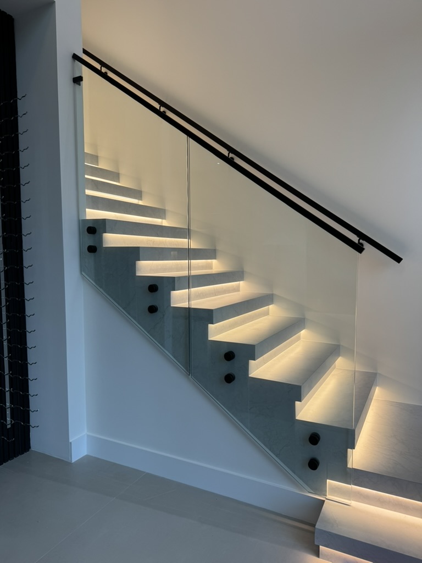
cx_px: 211
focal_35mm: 24
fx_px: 390
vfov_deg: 71.6
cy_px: 282
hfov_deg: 56.8
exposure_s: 1/120
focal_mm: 6.76
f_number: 1.78
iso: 64
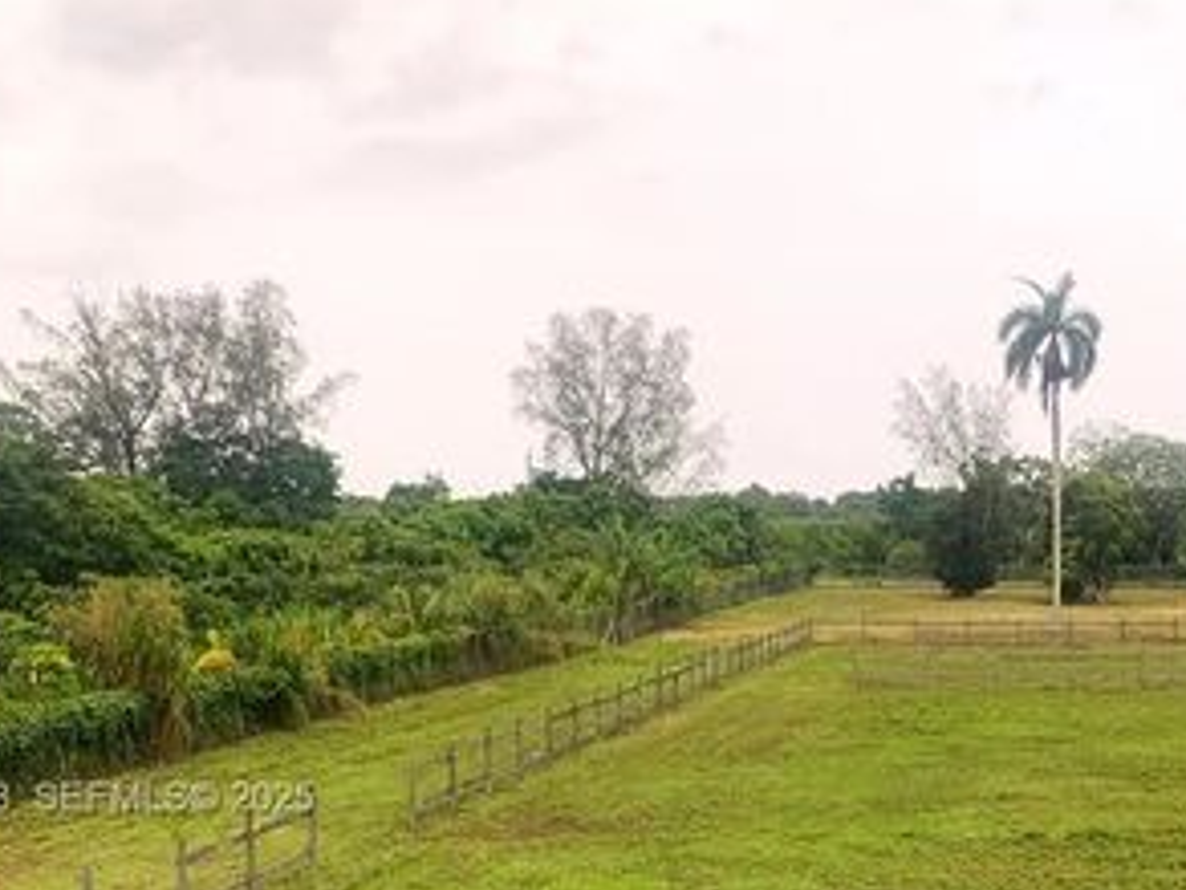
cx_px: 1109
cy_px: 801
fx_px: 1953
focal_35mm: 57
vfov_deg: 24.9
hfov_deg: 31.9
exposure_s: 1/2208
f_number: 1.8
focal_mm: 4.25
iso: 25
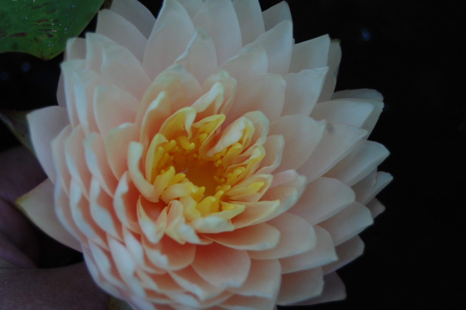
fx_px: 931
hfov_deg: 28.1
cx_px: 233
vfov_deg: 18.9
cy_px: 155
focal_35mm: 72
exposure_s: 1/125
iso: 450
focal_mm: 48
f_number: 5.6
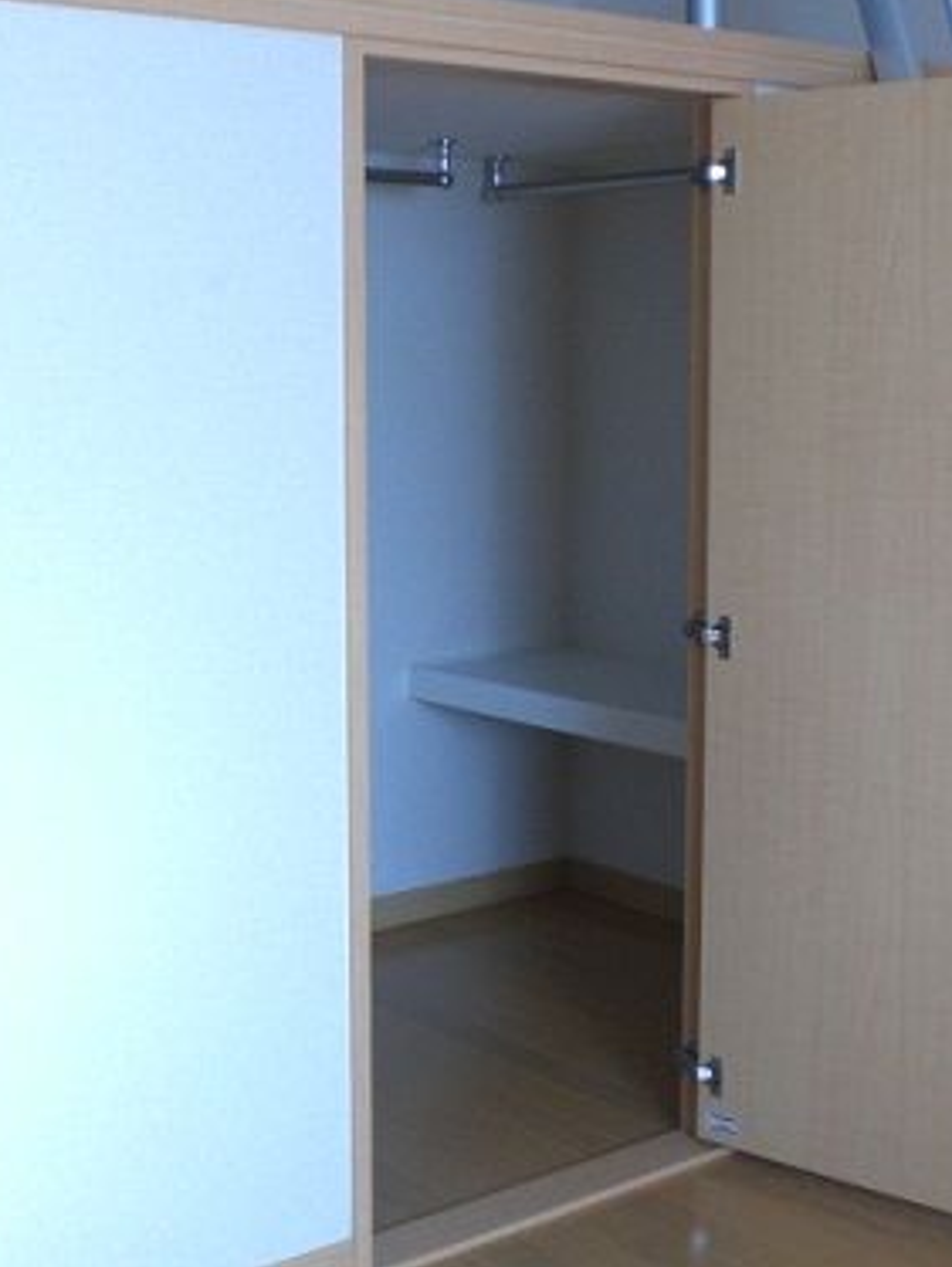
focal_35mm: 52
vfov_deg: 36.8
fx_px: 1905
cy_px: 620
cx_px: 444
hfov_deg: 28.1
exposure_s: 1/80
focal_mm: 6.3
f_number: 3.1
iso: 200
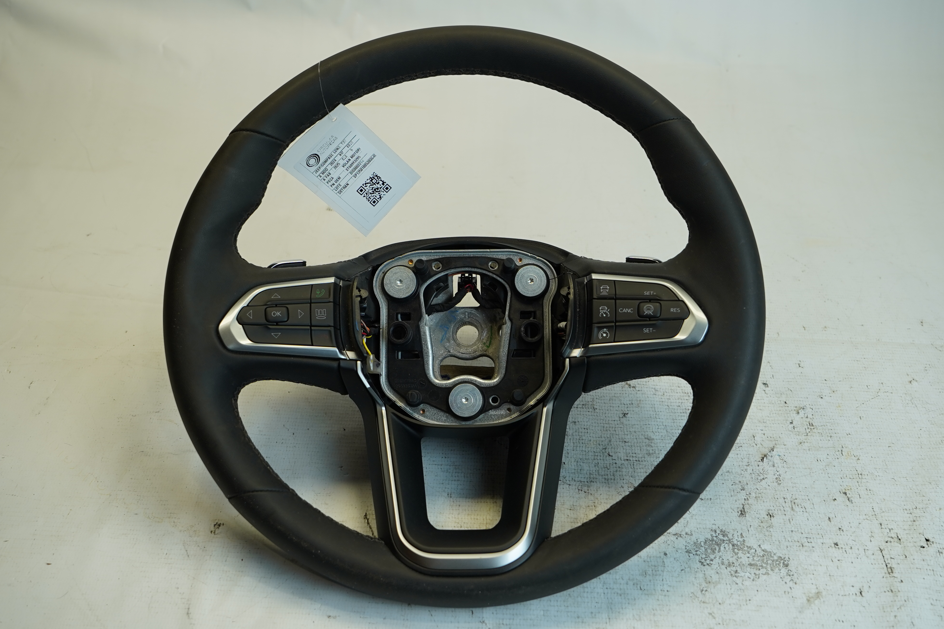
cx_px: 472
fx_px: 944
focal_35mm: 36
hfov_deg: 53.1
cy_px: 314
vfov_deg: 36.9
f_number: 4
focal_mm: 24
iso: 250
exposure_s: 1/160
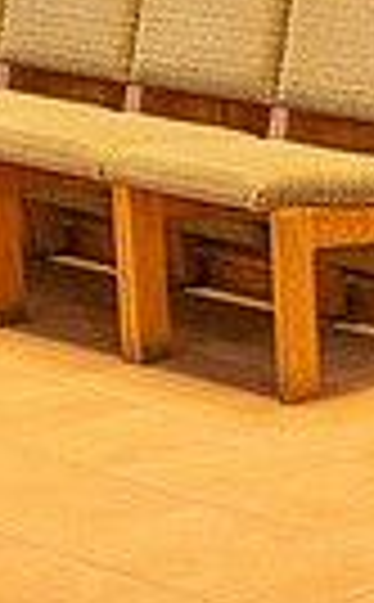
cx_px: 1005
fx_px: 3053
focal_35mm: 186
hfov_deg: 6.5
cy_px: 11
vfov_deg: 11.2
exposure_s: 1/160
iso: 1600
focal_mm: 42
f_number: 2.8
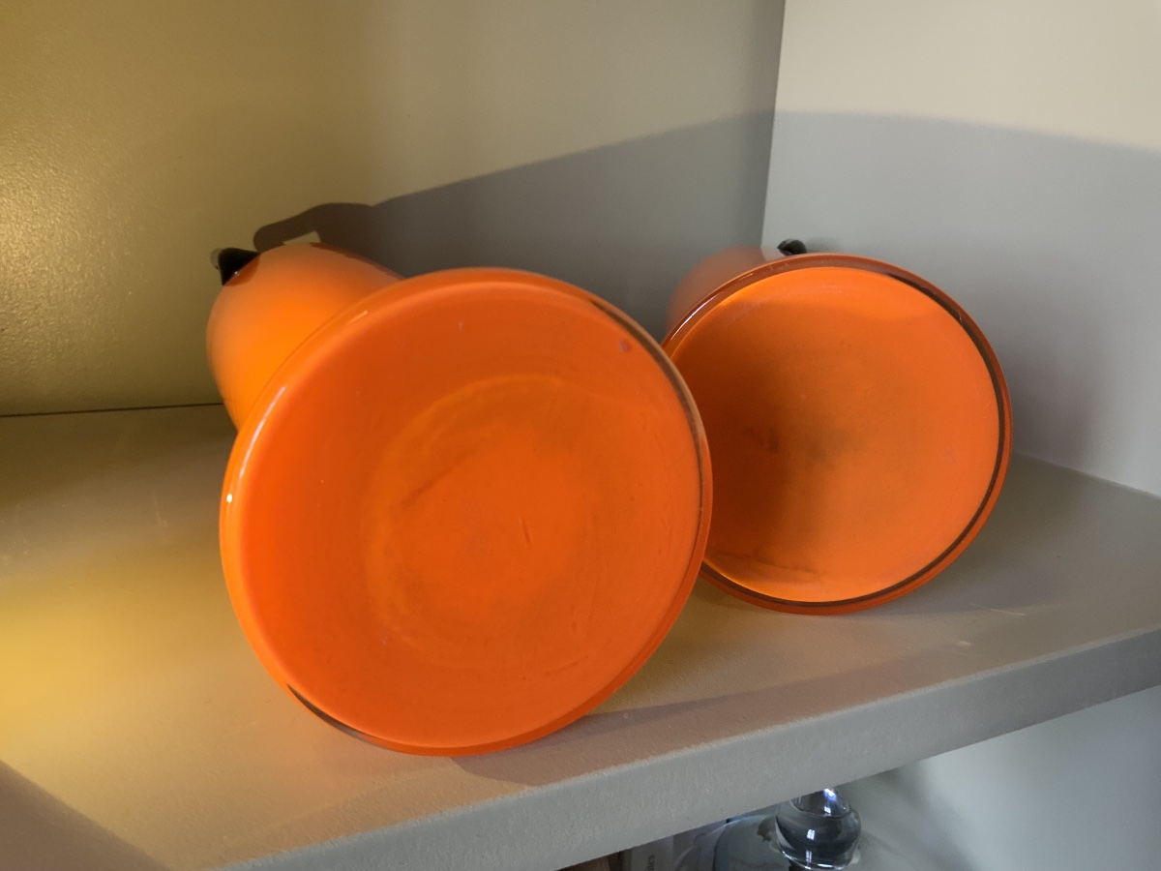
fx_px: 973
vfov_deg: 48.2
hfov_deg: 61.7
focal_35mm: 29
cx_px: 580
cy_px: 436
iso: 100
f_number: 1.8
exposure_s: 1/50
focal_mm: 3
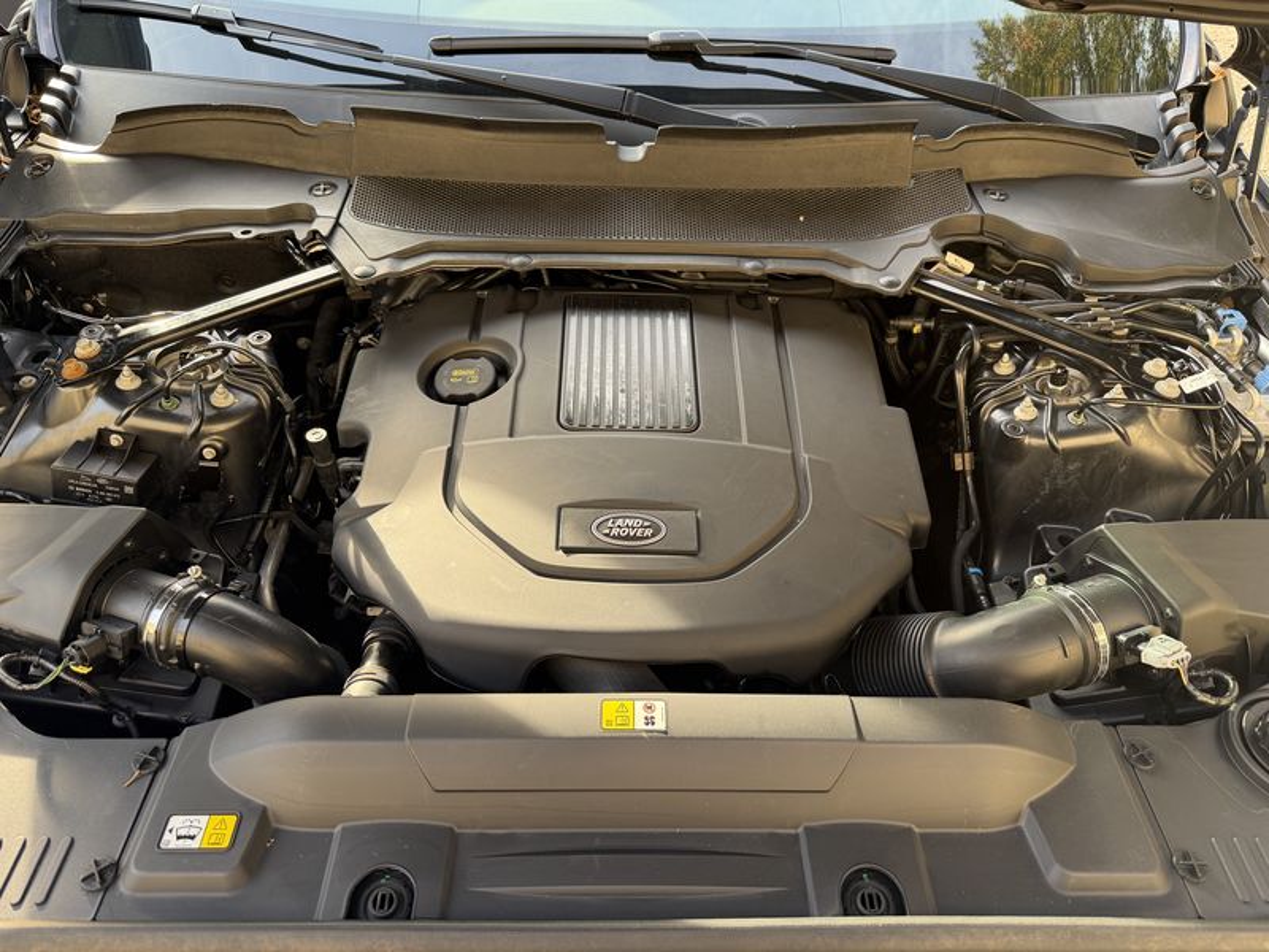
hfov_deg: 71.6
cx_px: 634
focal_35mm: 24
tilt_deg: -48.8
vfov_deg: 56.8
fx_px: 880
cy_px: 476
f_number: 1.78
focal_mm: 6.76
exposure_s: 1/151
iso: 100
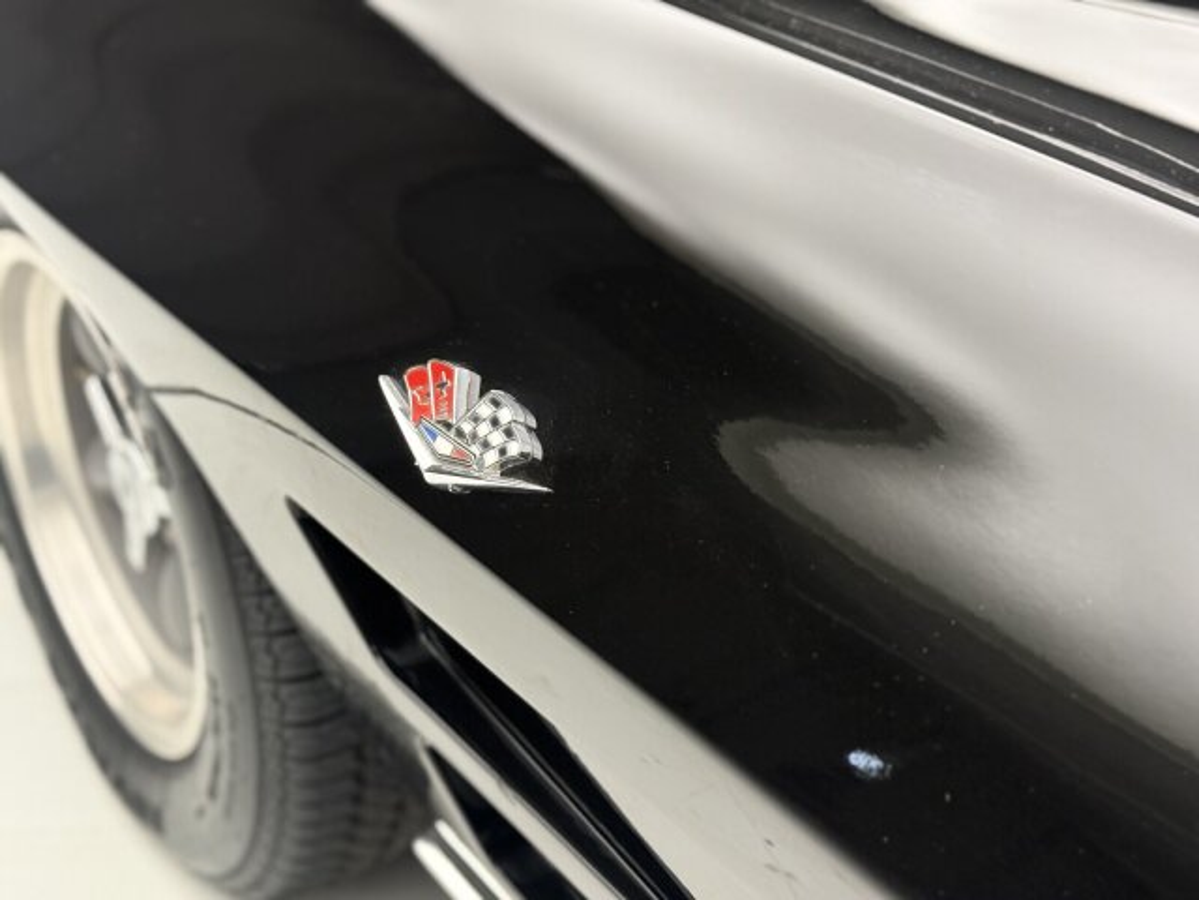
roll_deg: +0.2
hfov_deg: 39.7
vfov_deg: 30.3
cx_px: 600
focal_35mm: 48
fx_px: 1663
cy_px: 450
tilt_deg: -27.5
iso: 250
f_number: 1.78
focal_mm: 6.76
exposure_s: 1/46
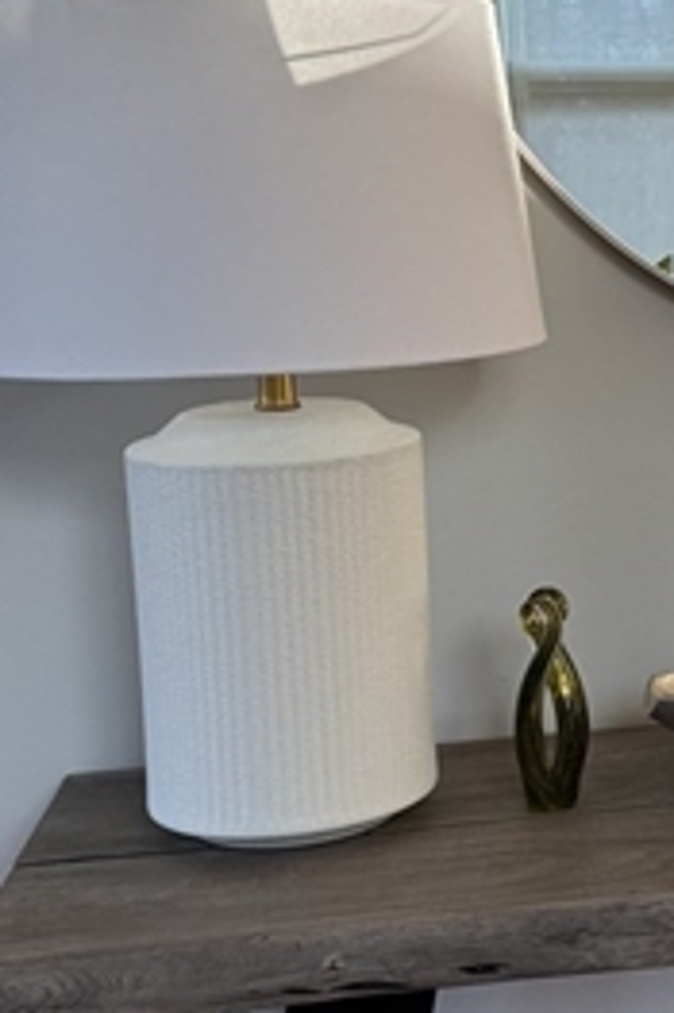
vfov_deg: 27.7
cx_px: 928
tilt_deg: -6.6
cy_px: 412
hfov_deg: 17.3
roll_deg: -0.4
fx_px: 2053
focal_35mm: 73
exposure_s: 1/121
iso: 200
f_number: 1.78
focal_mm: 6.76
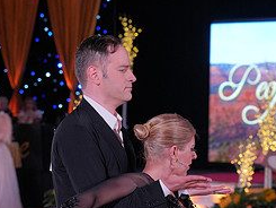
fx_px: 1236
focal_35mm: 155
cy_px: 279
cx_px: 176
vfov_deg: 9.4
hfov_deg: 12.7
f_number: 4
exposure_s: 1/400
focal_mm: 68
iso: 1000
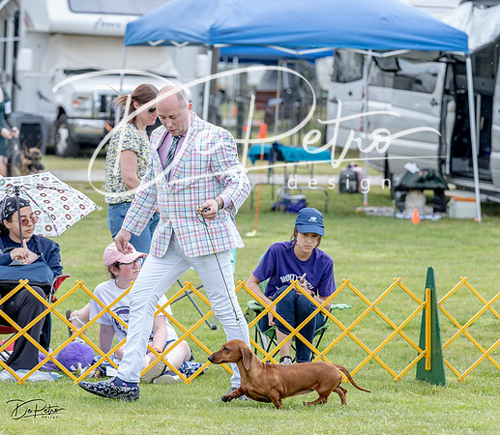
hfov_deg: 8.8
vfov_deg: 7.7
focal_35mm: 211
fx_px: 3232
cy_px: 221
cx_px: 236
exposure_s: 1/640
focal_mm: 137
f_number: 4
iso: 400
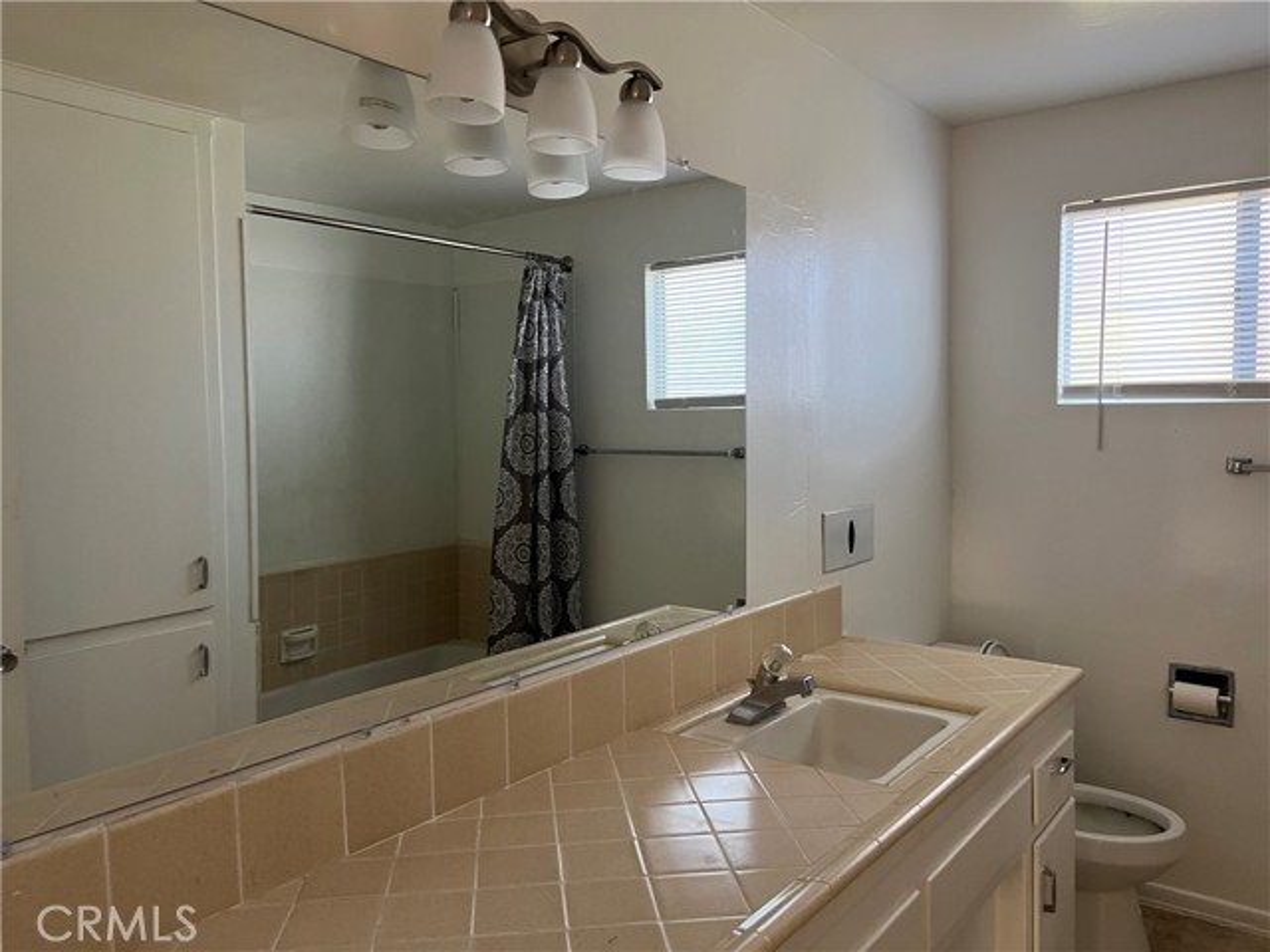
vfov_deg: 53.1
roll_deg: +0.4
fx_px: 954
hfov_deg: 67.3
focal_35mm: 26
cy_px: 476
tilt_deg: -3.8
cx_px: 635
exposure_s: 1/60
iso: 125
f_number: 1.5
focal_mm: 5.7
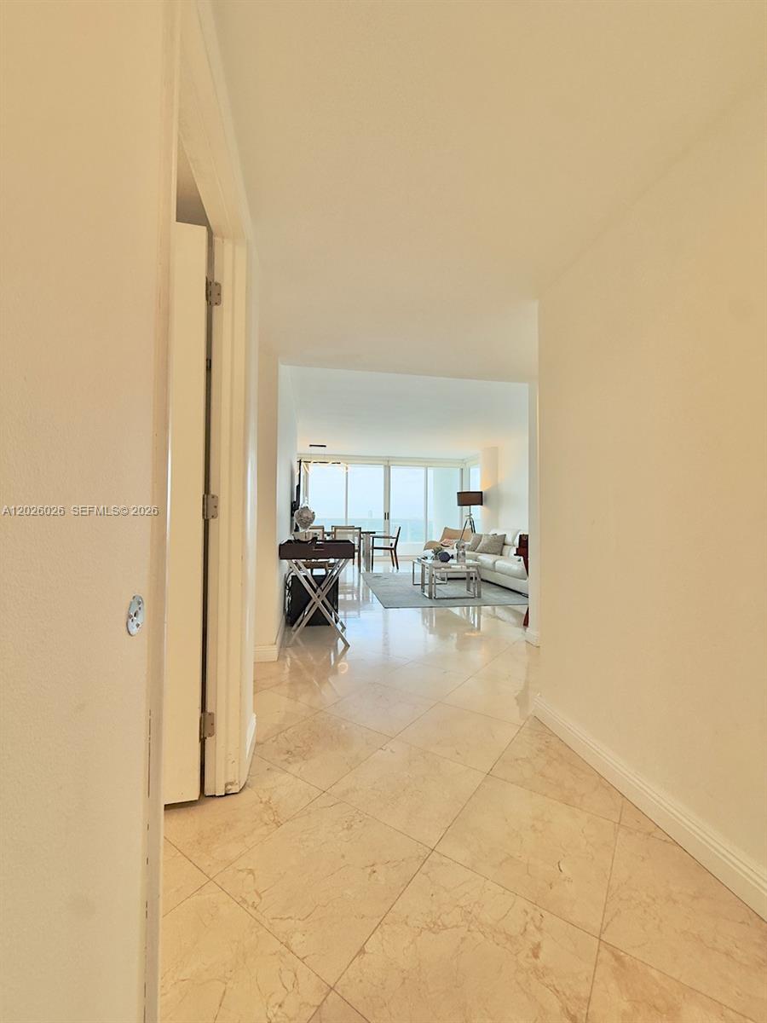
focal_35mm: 14
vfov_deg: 102.1
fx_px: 414
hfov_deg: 85.7
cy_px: 512
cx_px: 384
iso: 64
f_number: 2.2
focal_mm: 2.22
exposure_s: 1/192
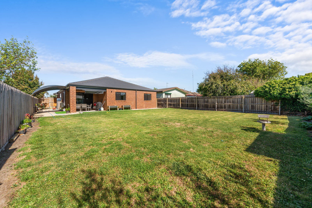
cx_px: 156
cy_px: 104
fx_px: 121
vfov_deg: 81.3
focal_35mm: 14
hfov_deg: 104.2
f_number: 8
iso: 125
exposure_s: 1/60
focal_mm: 14
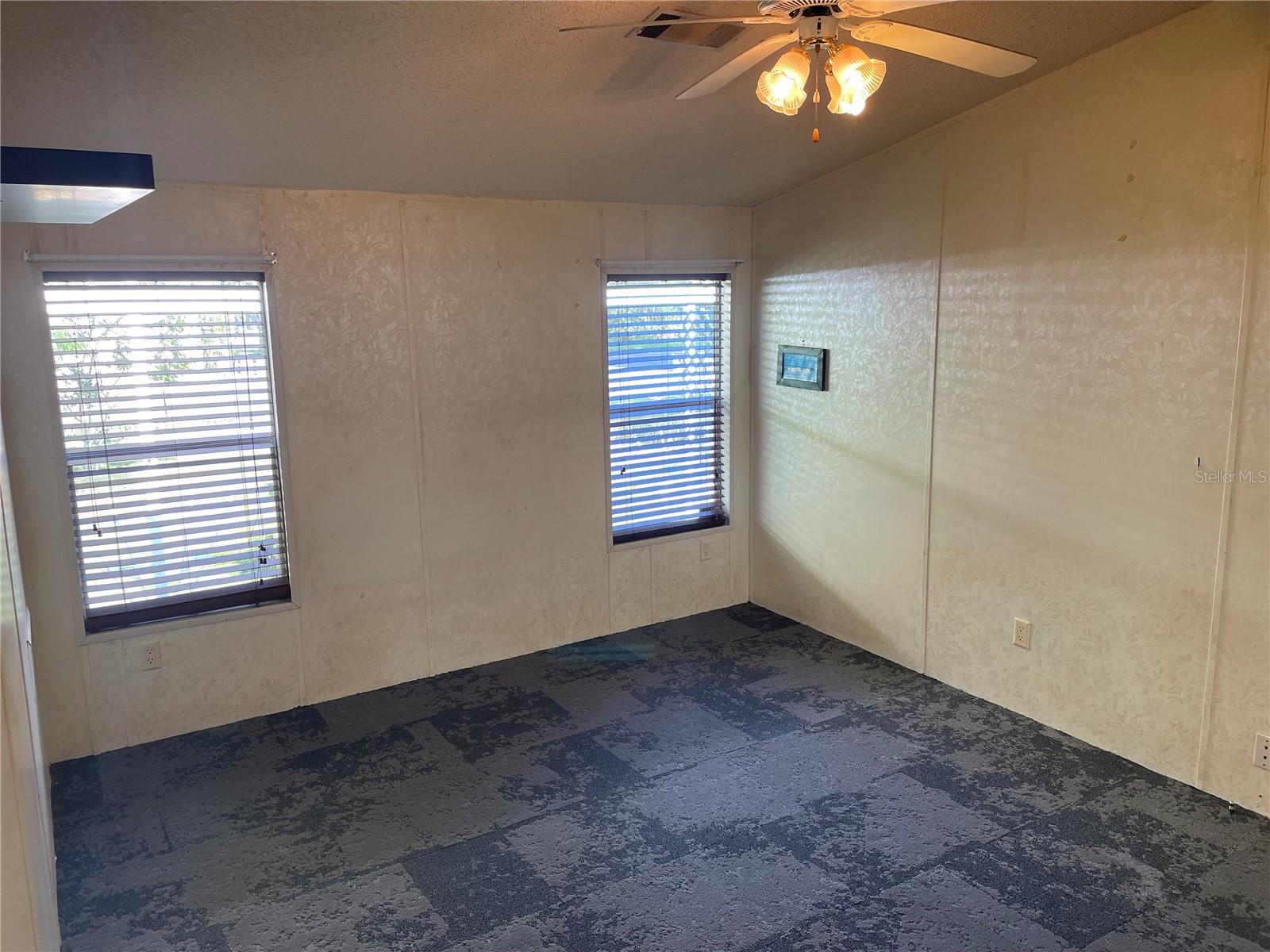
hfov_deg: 67.3
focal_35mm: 26
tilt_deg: -9.7
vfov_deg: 53.1
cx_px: 635
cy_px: 476
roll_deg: +1.7
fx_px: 954
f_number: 1.6
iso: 80
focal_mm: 4.2
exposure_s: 1/120
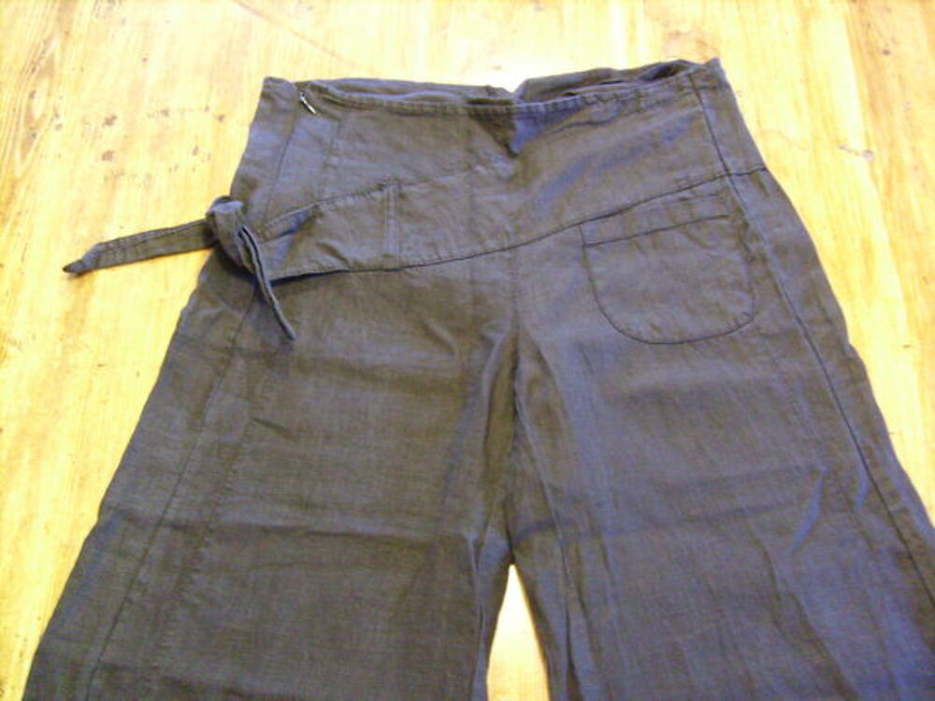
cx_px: 468
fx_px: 945
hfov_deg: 52.6
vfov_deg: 40.7
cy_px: 350
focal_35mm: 35
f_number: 2.8
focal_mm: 5.8
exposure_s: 1/6
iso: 200
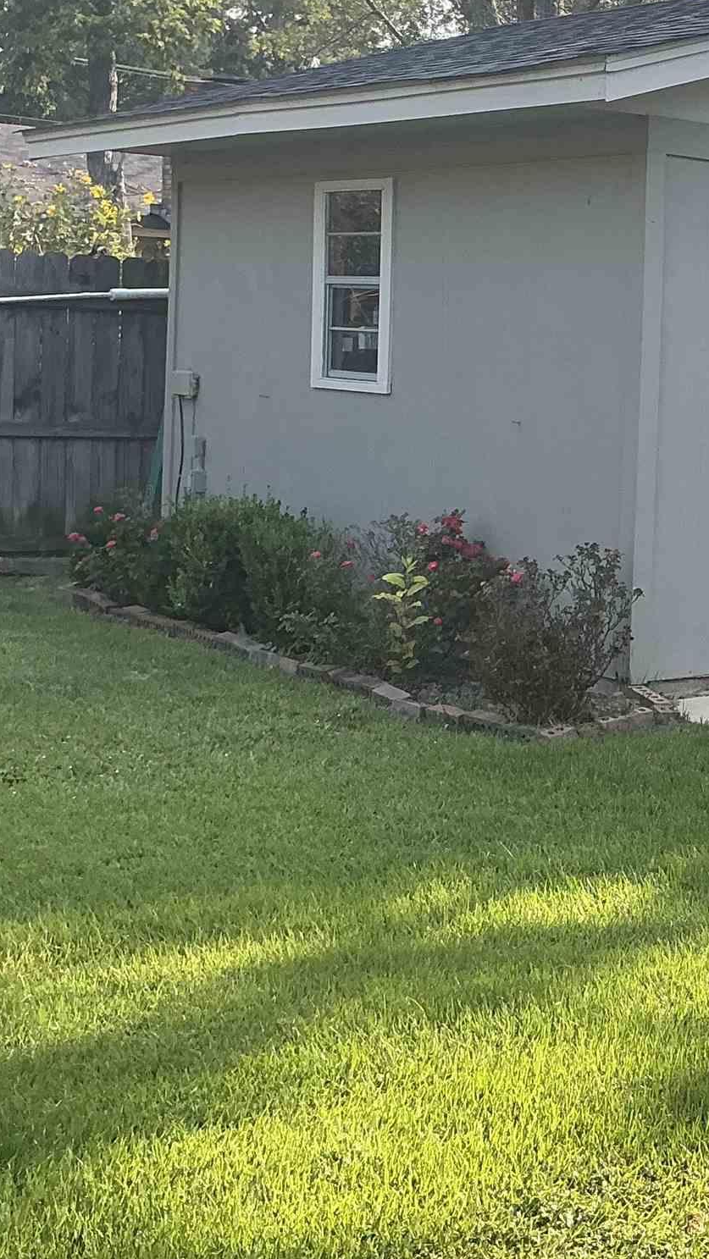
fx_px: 2105
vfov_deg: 33.1
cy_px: 426
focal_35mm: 63
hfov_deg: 17.7
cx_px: 971
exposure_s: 1/486
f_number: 1.8
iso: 25
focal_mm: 3
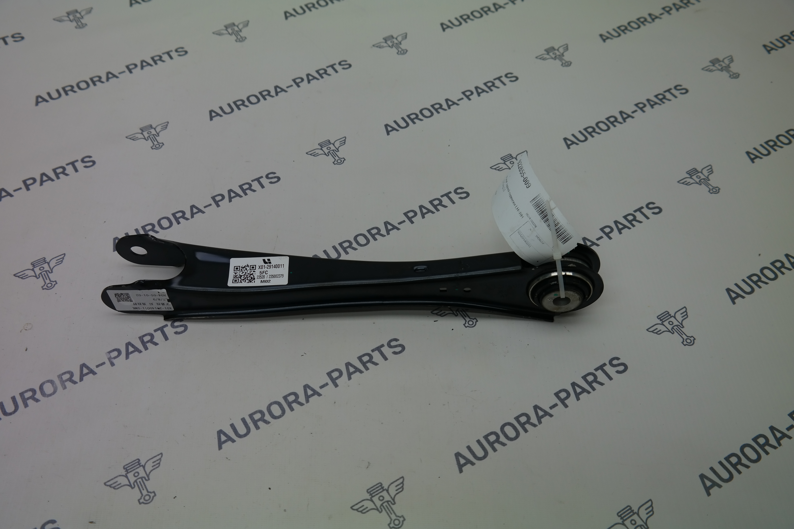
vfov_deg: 36.9
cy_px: 264
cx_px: 397
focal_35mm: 36
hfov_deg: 53.1
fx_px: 794
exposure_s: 1/100
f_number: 4.5
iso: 100
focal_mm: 24
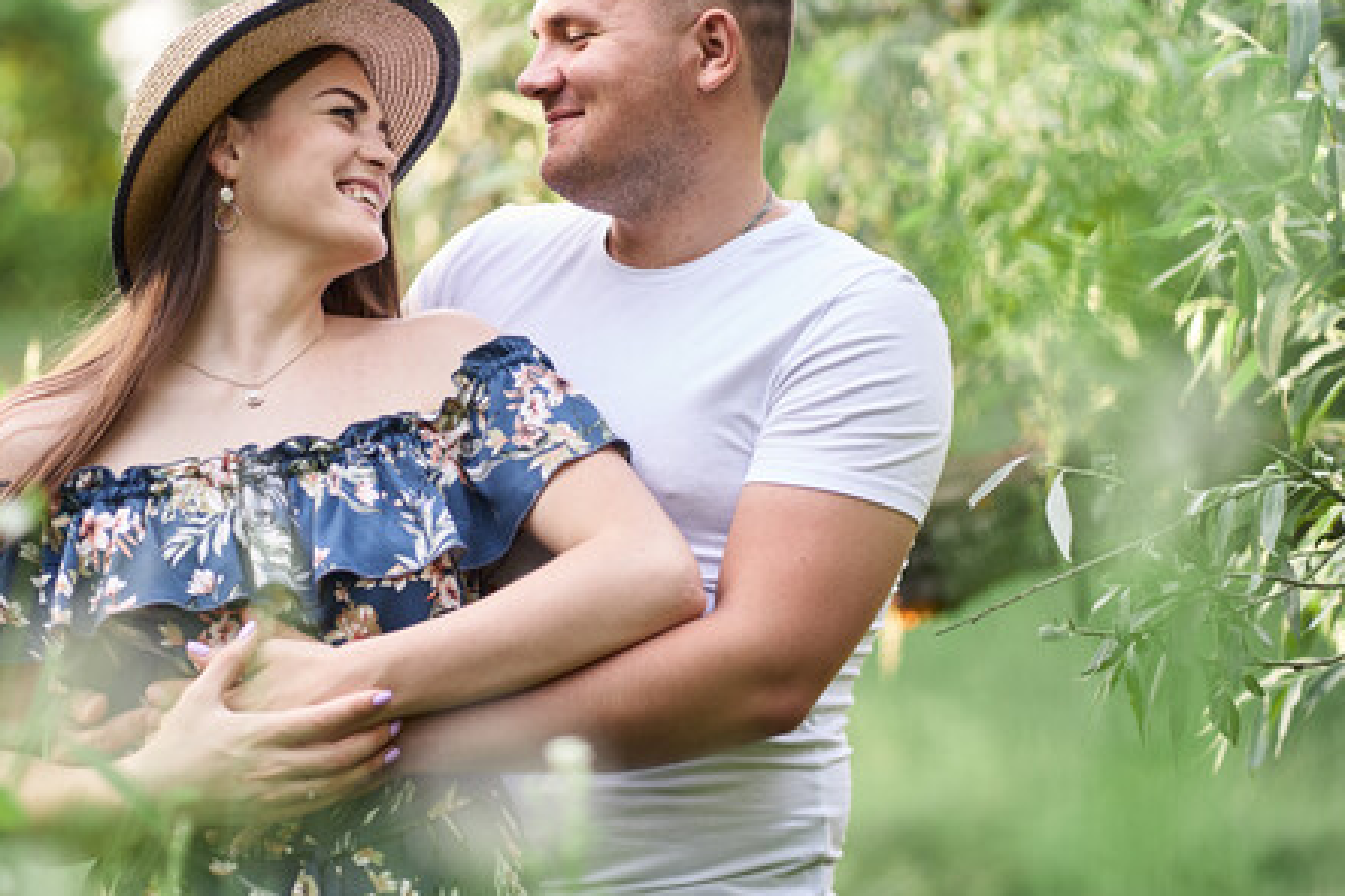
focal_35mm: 113
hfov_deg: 18.1
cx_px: 473
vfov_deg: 12.1
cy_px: 307
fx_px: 4221
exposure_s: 1/250
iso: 200
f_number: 1.8
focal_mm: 85
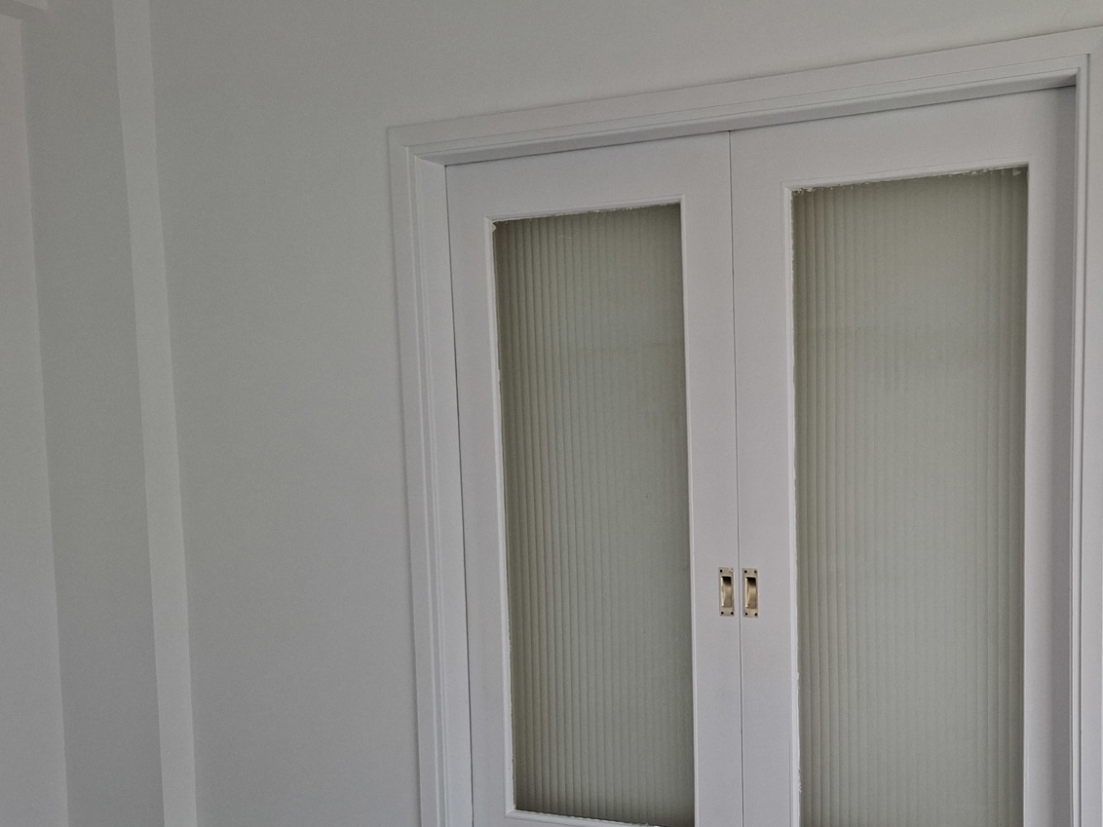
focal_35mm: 39
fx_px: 1243
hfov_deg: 46.4
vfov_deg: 36.5
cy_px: 541
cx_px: 804
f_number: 1.8
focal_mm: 5.54
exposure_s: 1/100
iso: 80
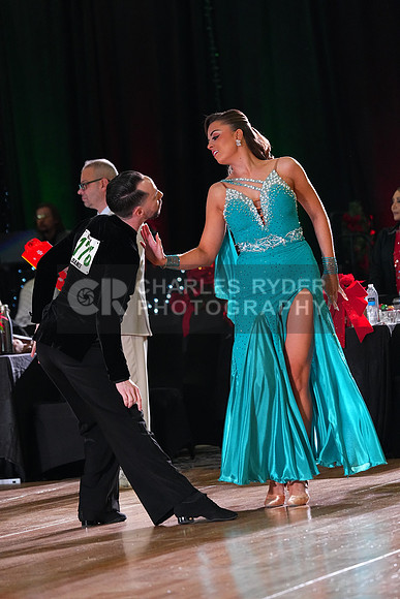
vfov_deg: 12.5
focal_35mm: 164
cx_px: 200
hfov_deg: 8.4
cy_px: 300
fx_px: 2731
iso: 6400
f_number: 4.5
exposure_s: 1/400
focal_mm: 164
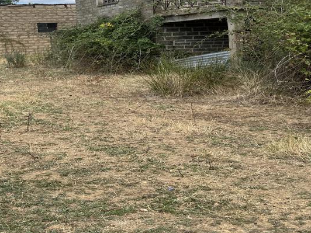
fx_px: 449
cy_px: 60
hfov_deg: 36.9
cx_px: 63
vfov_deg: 28.7
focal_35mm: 50
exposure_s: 1/2571
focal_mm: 5.1
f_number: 1.6
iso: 50
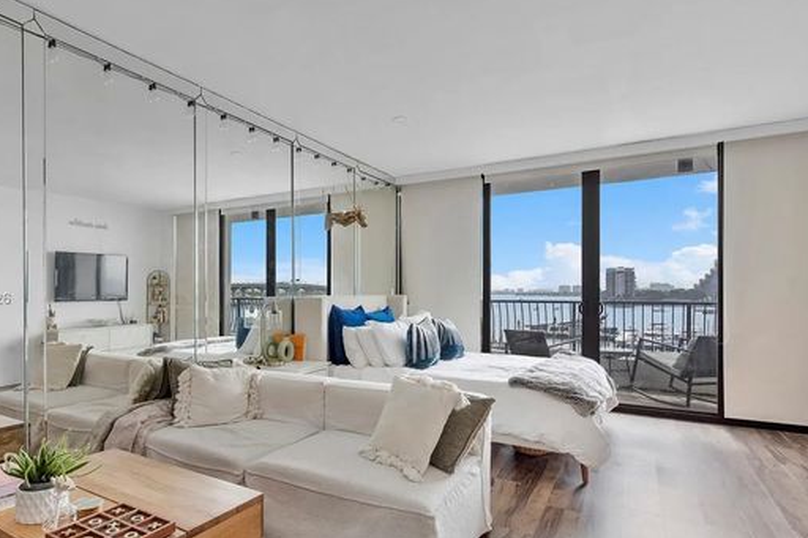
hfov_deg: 82.9
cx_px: 319
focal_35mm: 20
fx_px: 449
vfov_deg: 61.7
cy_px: 300
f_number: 9
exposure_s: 1/125
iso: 640
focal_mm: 16
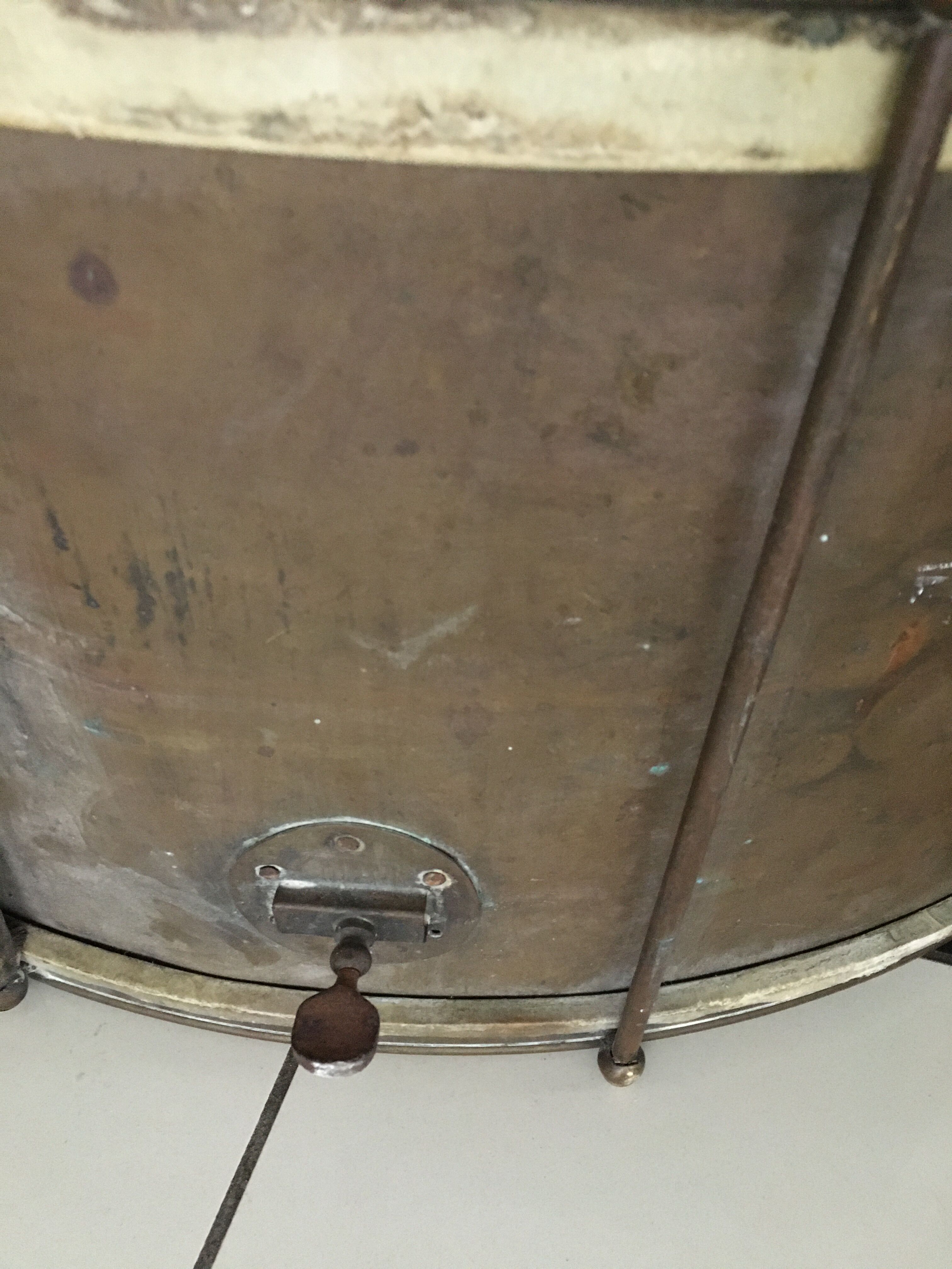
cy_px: 634
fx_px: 1063
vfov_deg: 61.7
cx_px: 476
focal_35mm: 29
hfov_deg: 48.2
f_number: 2.2
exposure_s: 1/17
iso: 320
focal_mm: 4.15
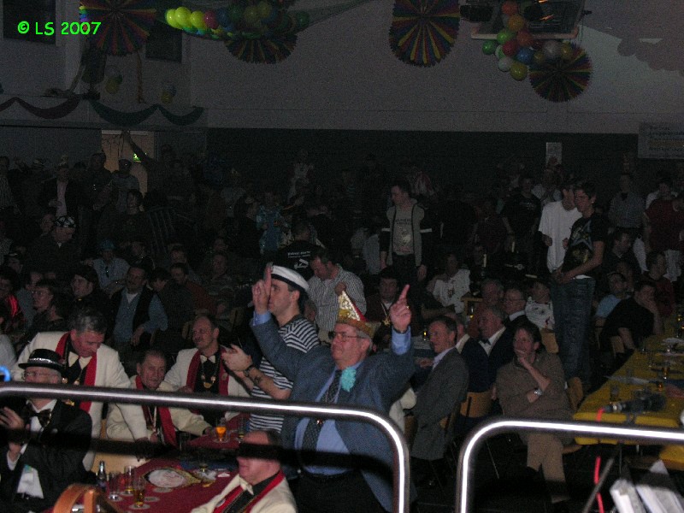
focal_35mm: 78
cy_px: 256
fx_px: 1541
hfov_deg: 25.0
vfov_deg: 18.9
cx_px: 342
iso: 200
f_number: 4.3
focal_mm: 19.8
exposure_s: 1/60.1
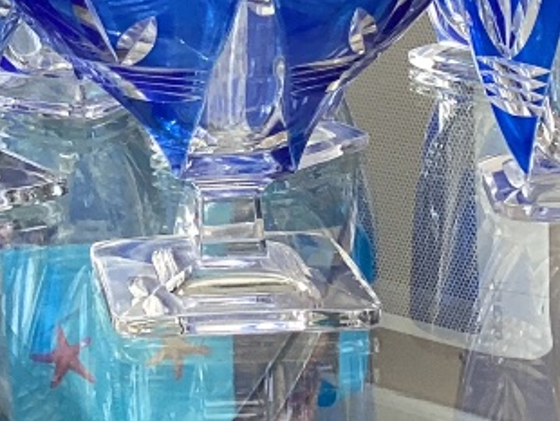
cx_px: -22
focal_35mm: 120
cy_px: -45
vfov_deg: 12.2
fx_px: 1943
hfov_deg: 16.0
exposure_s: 1/60
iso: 64
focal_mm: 3.3
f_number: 2.4
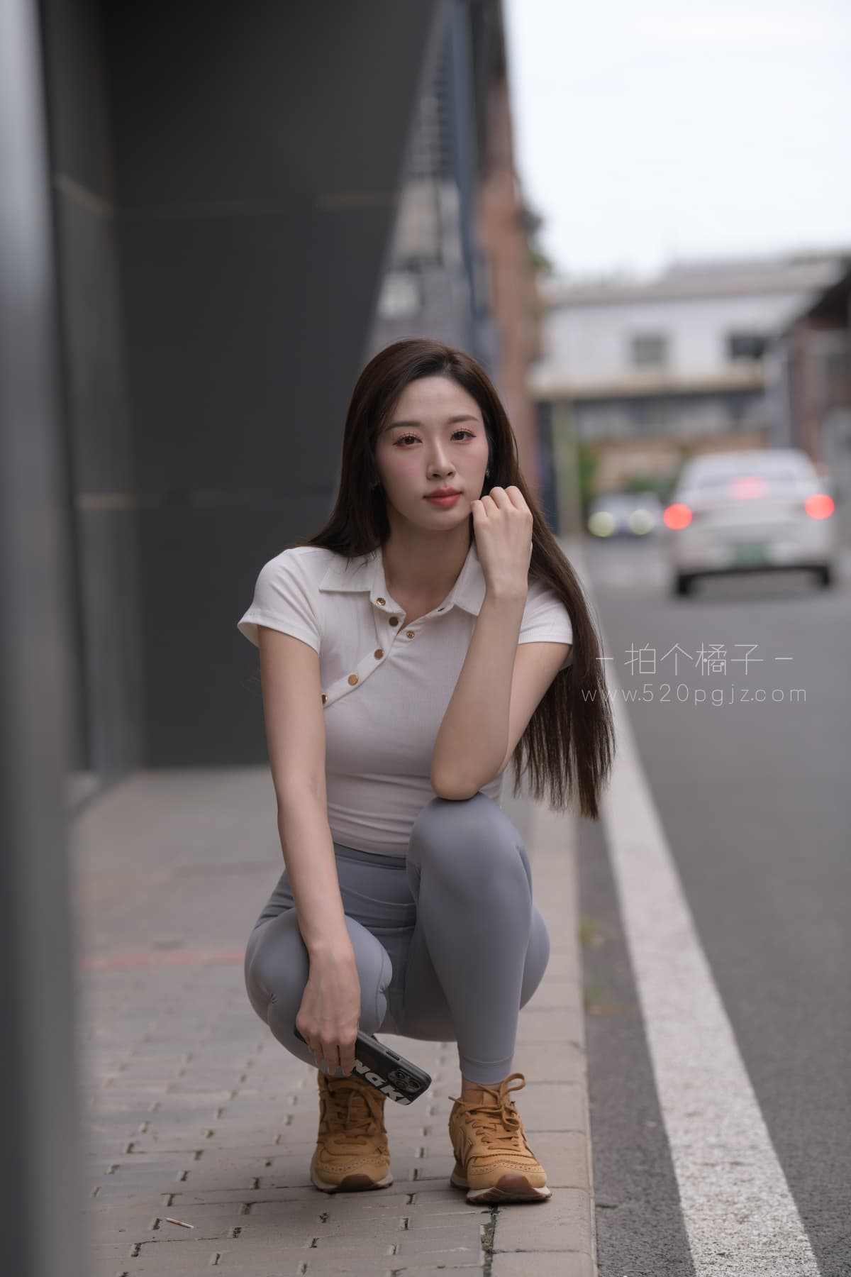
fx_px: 4432
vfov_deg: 16.4
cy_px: 638
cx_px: 426
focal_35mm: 125
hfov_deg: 11.0
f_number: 4
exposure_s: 1/640
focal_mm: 125
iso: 140
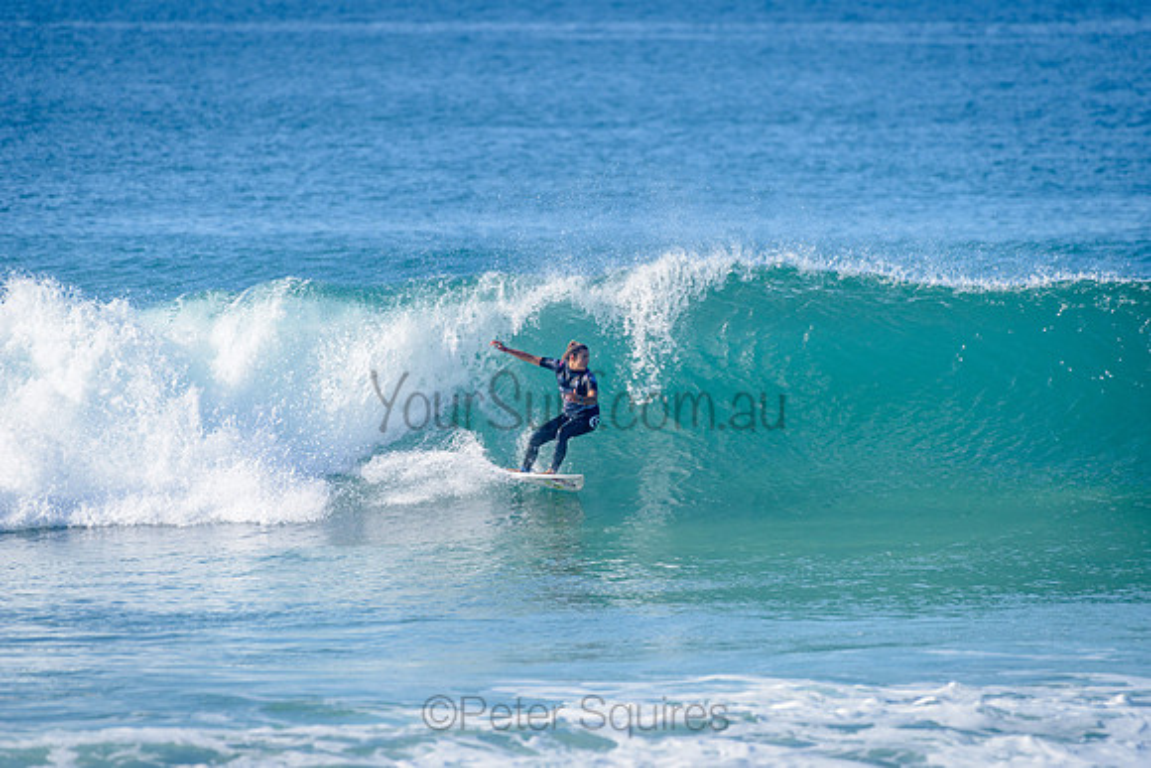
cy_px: 384
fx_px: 16155
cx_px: 576
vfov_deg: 2.7
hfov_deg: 4.1
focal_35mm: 505
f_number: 5.6
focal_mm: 500
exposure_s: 1/2000
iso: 200
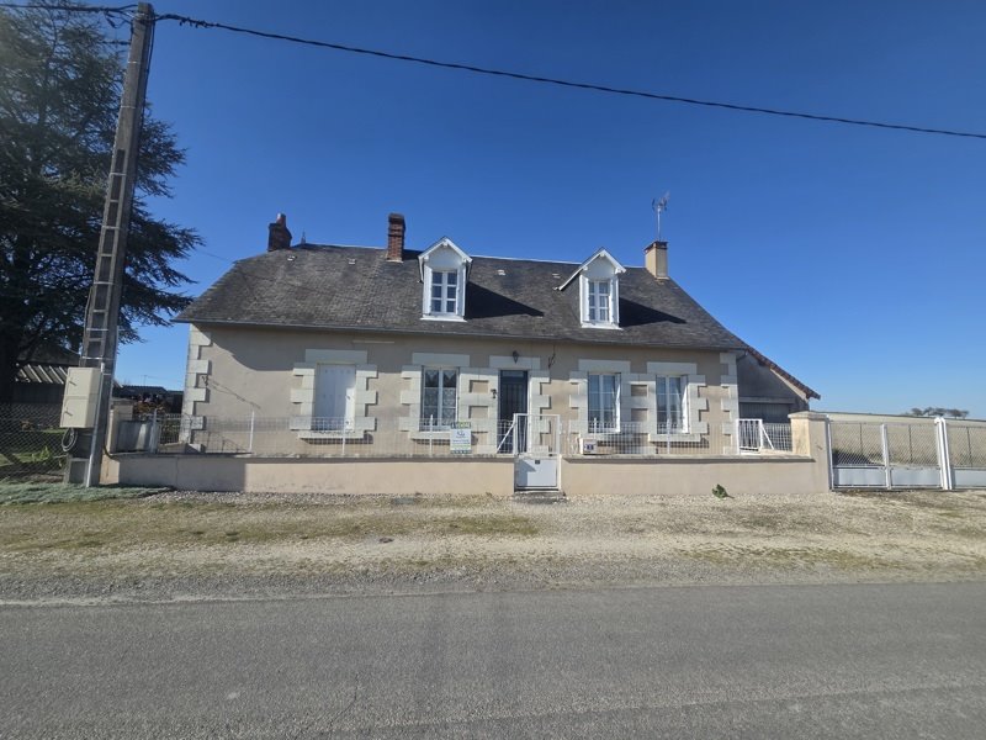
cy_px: 370
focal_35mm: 13
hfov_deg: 106.2
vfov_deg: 89.9
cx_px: 493
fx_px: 370
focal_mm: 2.2
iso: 50
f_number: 2.2
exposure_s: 1/2175
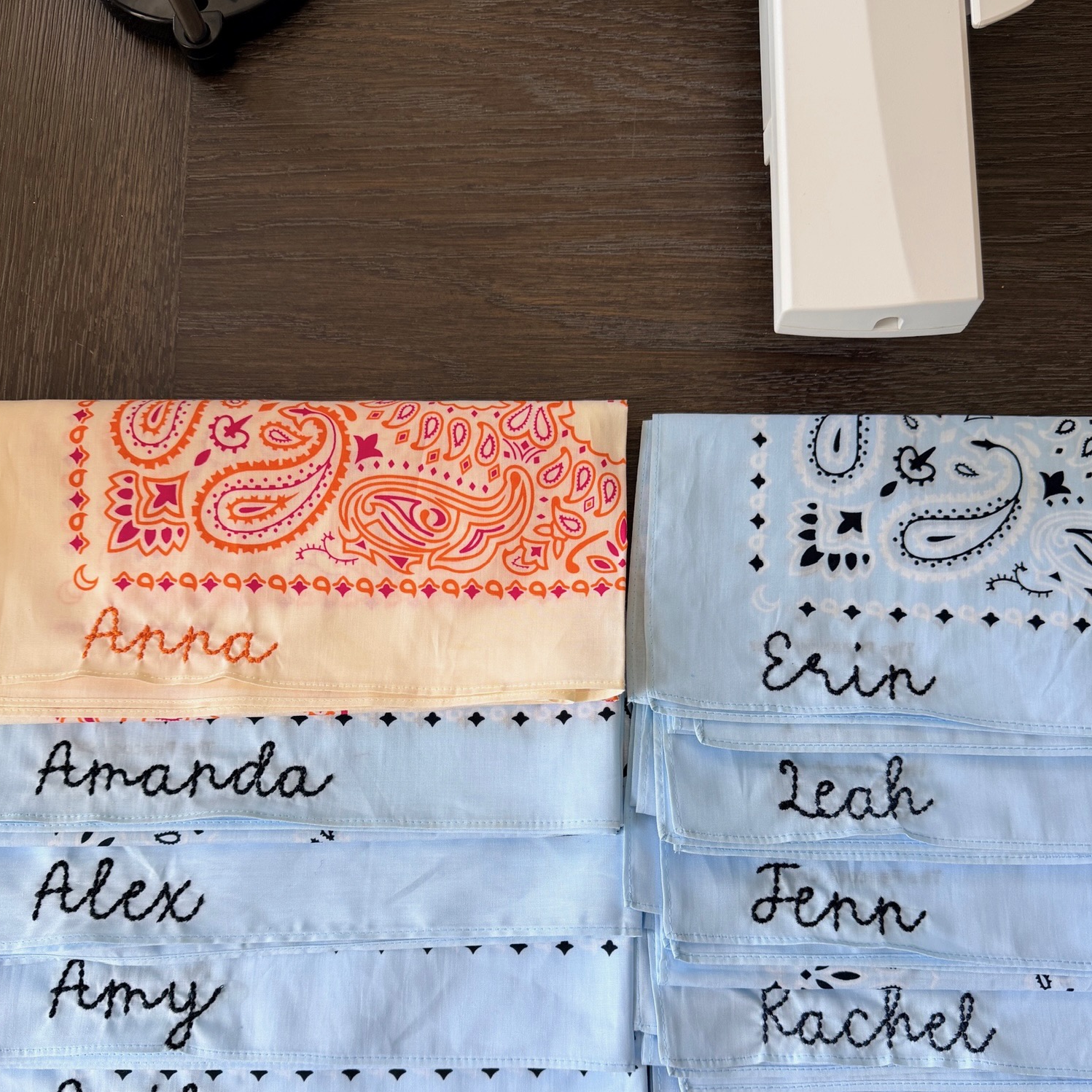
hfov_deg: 55.6
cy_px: 641
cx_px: 549
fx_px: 1035
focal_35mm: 29
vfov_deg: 55.3
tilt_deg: -80.0
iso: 100
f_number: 1.78
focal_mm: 6.76
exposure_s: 1/121
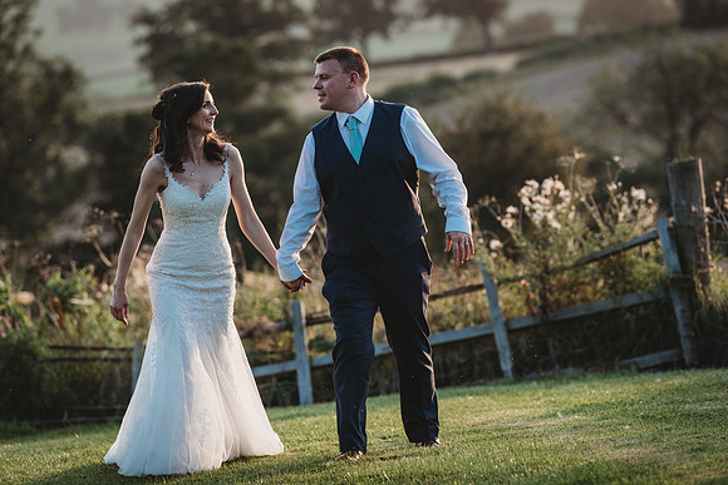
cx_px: 364
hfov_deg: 11.1
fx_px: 3742
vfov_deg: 7.4
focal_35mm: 185
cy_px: 242
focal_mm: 185
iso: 100
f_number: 4
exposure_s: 1/200
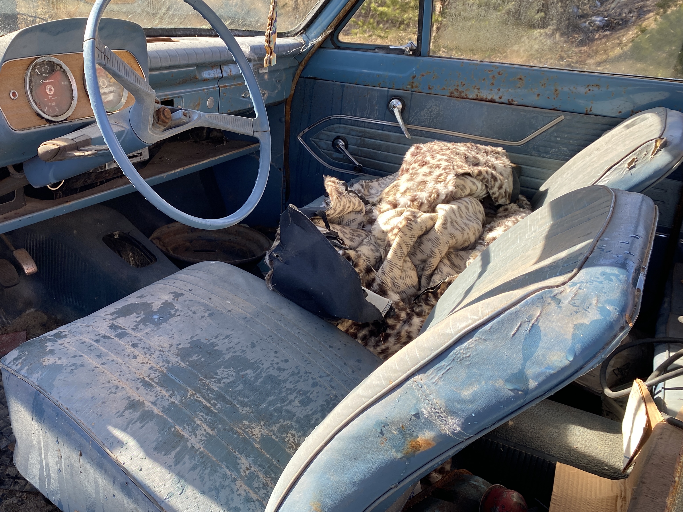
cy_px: 251
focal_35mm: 34
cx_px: 237
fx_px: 671
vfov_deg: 41.8
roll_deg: -3.1
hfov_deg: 53.1
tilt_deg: -23.5
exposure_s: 1/254
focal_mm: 4.25
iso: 32
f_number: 1.8
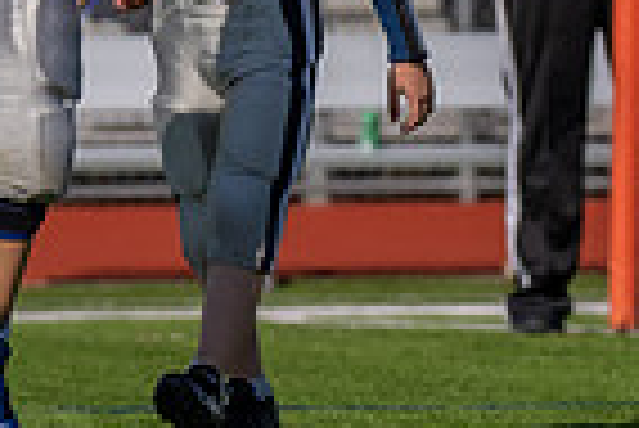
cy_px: 191
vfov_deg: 1.6
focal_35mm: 844
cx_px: 424
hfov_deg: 2.4
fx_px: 14996
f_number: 3.2
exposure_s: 1/5000
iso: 160
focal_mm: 108
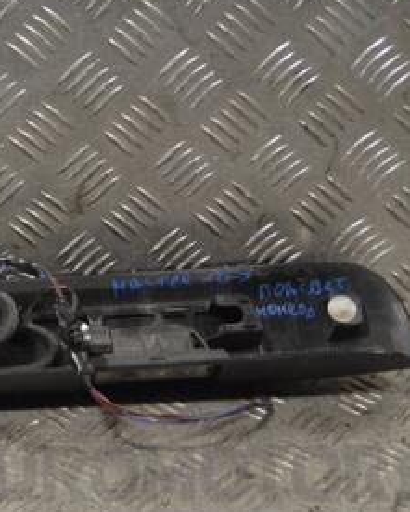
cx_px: -85
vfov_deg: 19.5
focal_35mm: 98
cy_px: 226
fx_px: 1486
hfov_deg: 15.2
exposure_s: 1/100
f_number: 5
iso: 400
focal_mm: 32
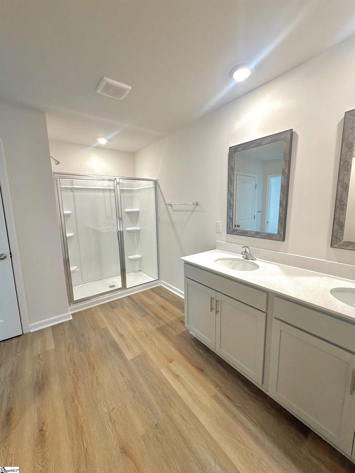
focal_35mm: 14
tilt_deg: -8.5
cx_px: 178
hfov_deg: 85.7
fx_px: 191
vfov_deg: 102.1
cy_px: 236
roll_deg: +0.0
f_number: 2.2
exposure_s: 1/120
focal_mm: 2.22
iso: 250
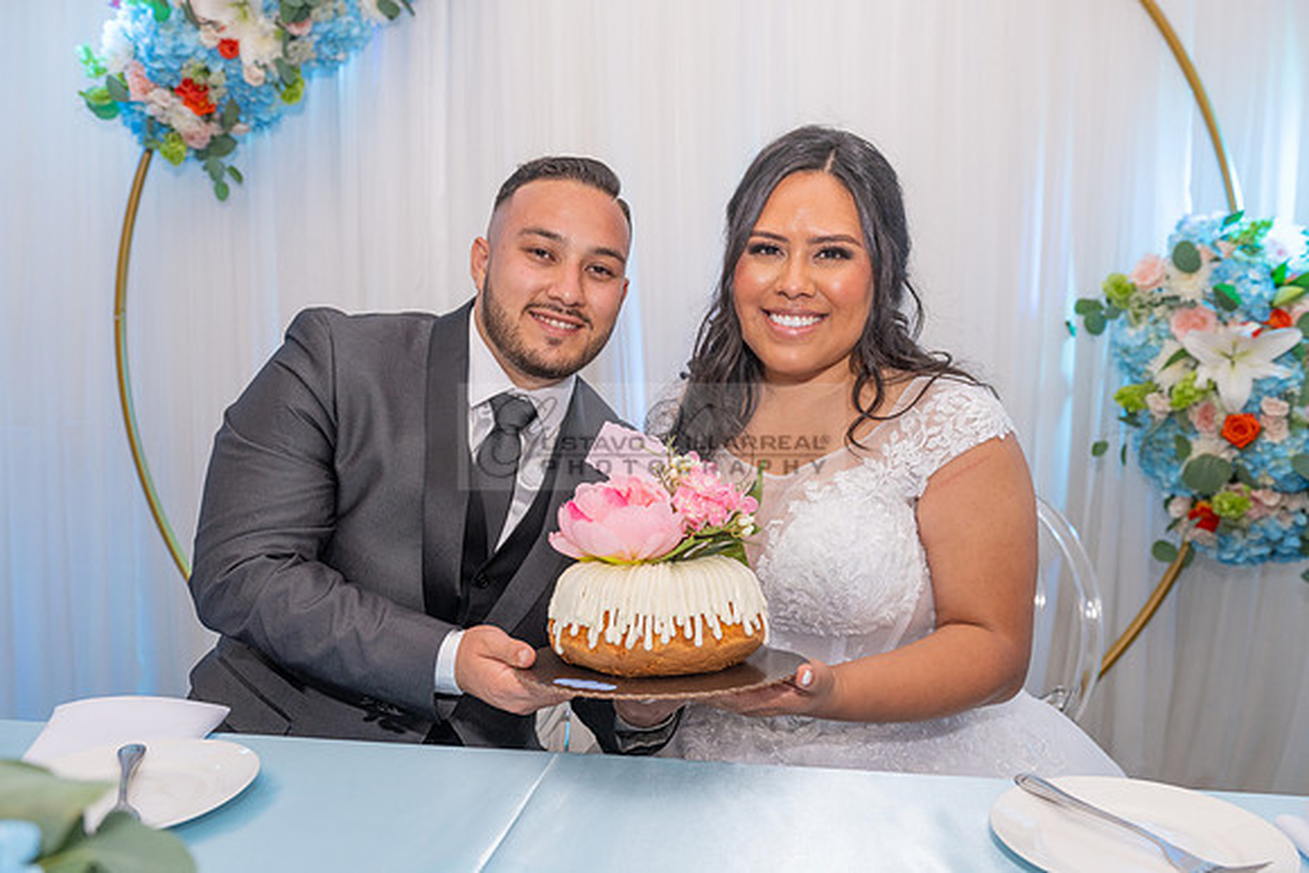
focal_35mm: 31
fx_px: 1127
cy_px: 436
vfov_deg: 42.3
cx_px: 654
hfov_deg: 60.3
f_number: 4.5
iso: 1000
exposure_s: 1/200
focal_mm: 31
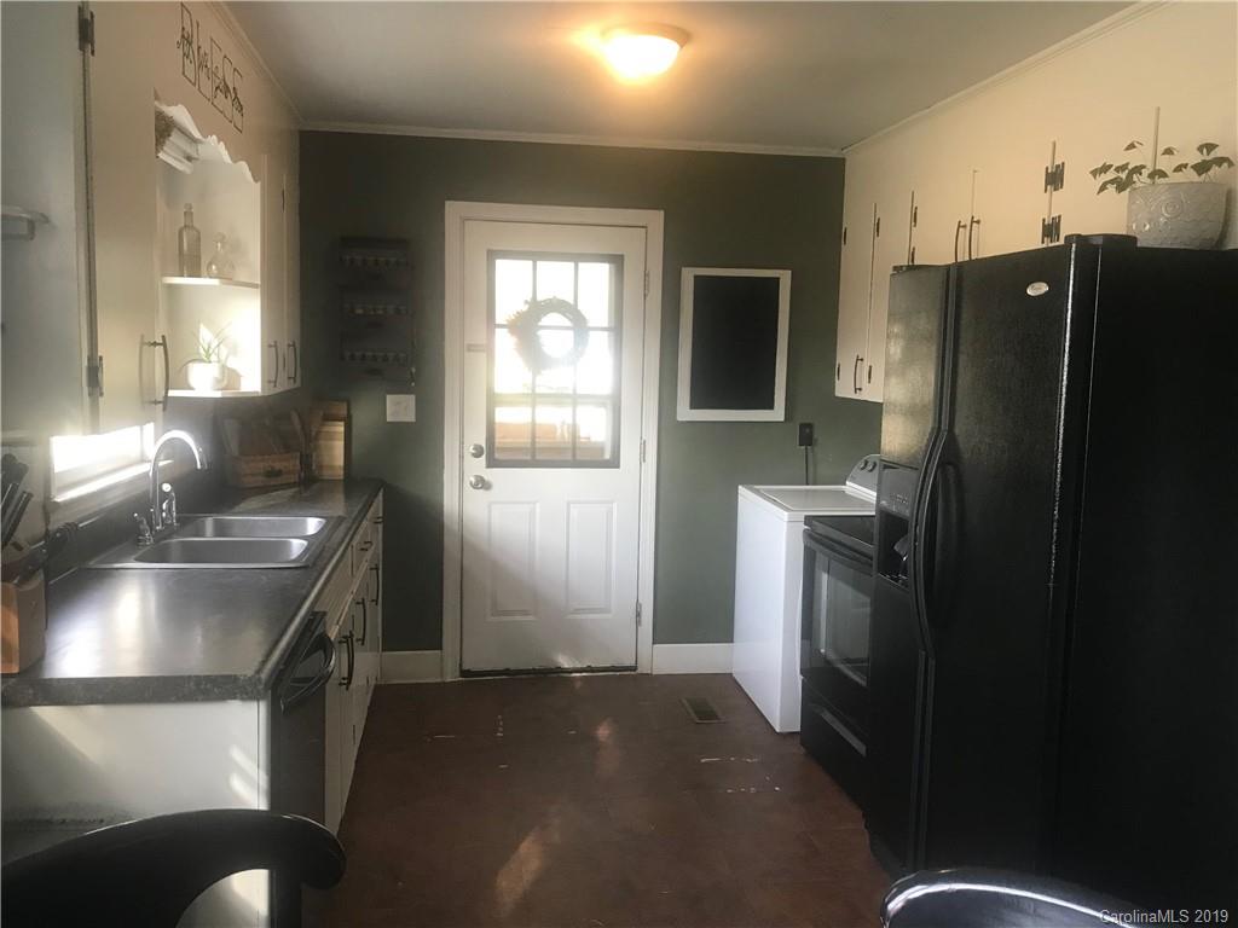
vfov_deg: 49.7
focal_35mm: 28
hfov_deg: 63.4
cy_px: 464
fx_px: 1001
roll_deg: -1.8
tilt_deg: -6.6
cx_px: 619
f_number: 1.8
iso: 40
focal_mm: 3.99
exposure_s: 1/30
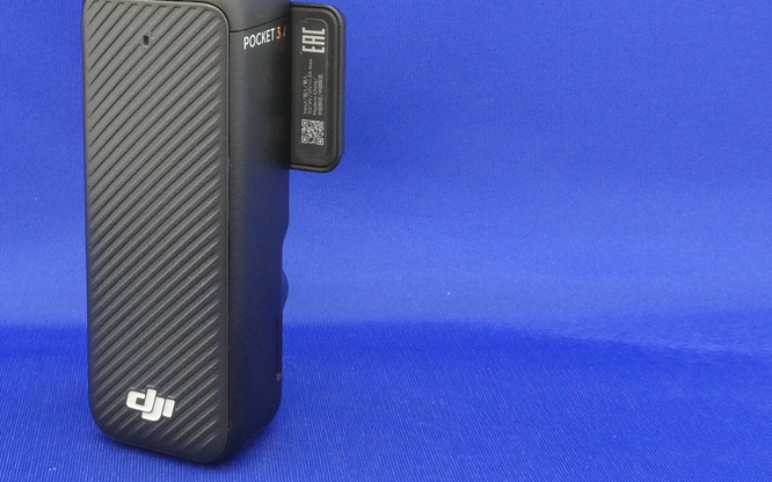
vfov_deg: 20.3
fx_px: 1325
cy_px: 80
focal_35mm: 63
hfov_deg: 31.6
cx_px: 156
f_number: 8
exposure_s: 1
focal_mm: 5.8
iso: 200
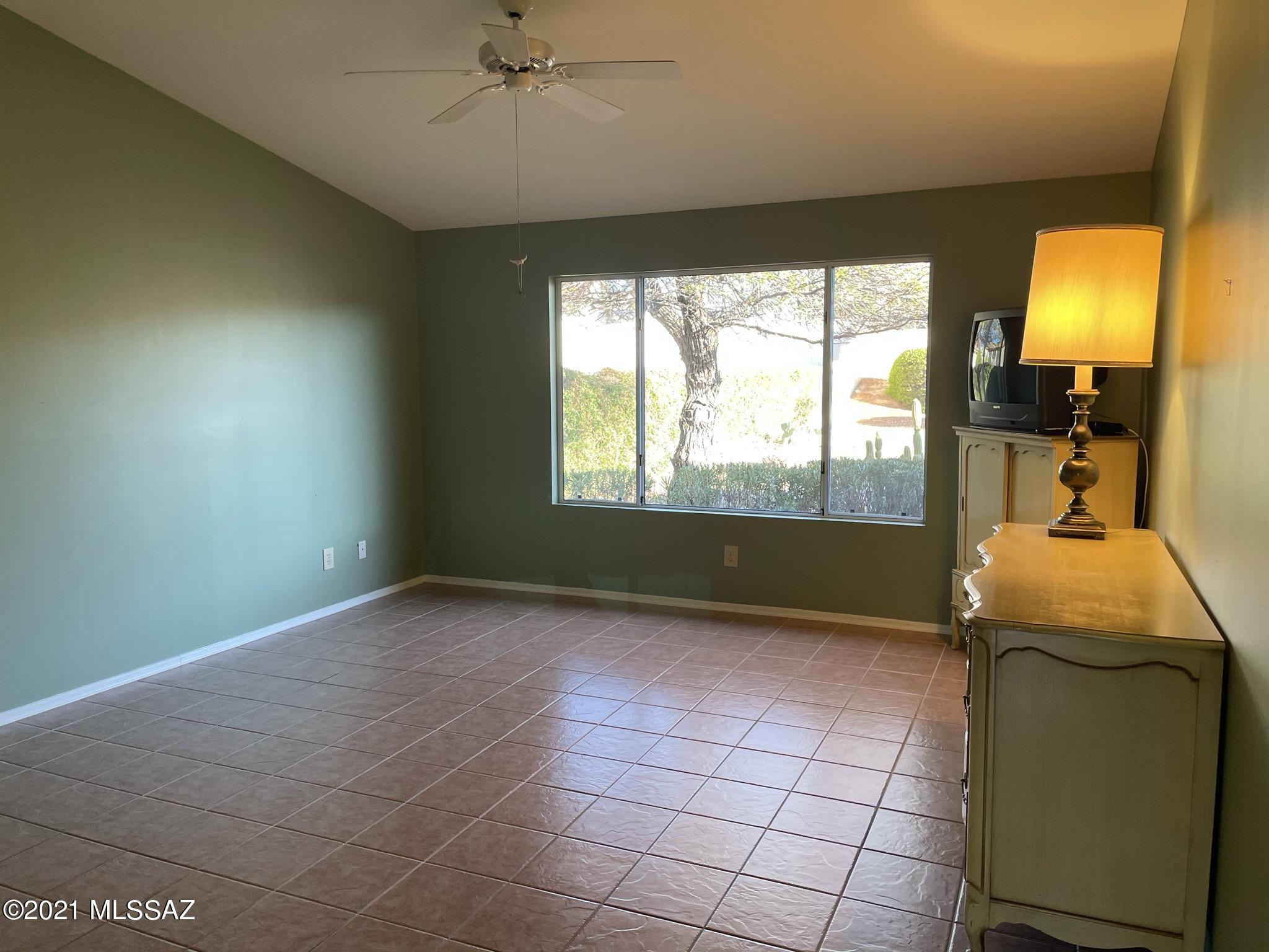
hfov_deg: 67.3
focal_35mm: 26
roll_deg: +0.9
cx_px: 634
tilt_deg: -5.5
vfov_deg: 53.1
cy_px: 476
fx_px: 953
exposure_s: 1/120
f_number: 1.6
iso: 125
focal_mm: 4.2
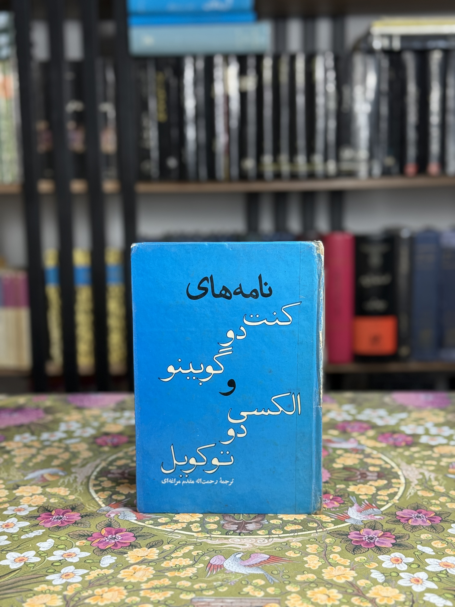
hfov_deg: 30.3
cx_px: 228
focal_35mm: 48
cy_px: 304
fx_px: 841
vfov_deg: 39.7
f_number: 1.78
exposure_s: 1/100
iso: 125
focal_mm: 6.76
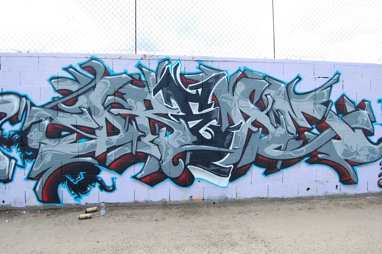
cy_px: 127
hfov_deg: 64.6
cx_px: 191
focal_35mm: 28
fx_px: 302
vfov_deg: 45.6
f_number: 5
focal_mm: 19
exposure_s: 1/100
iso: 200
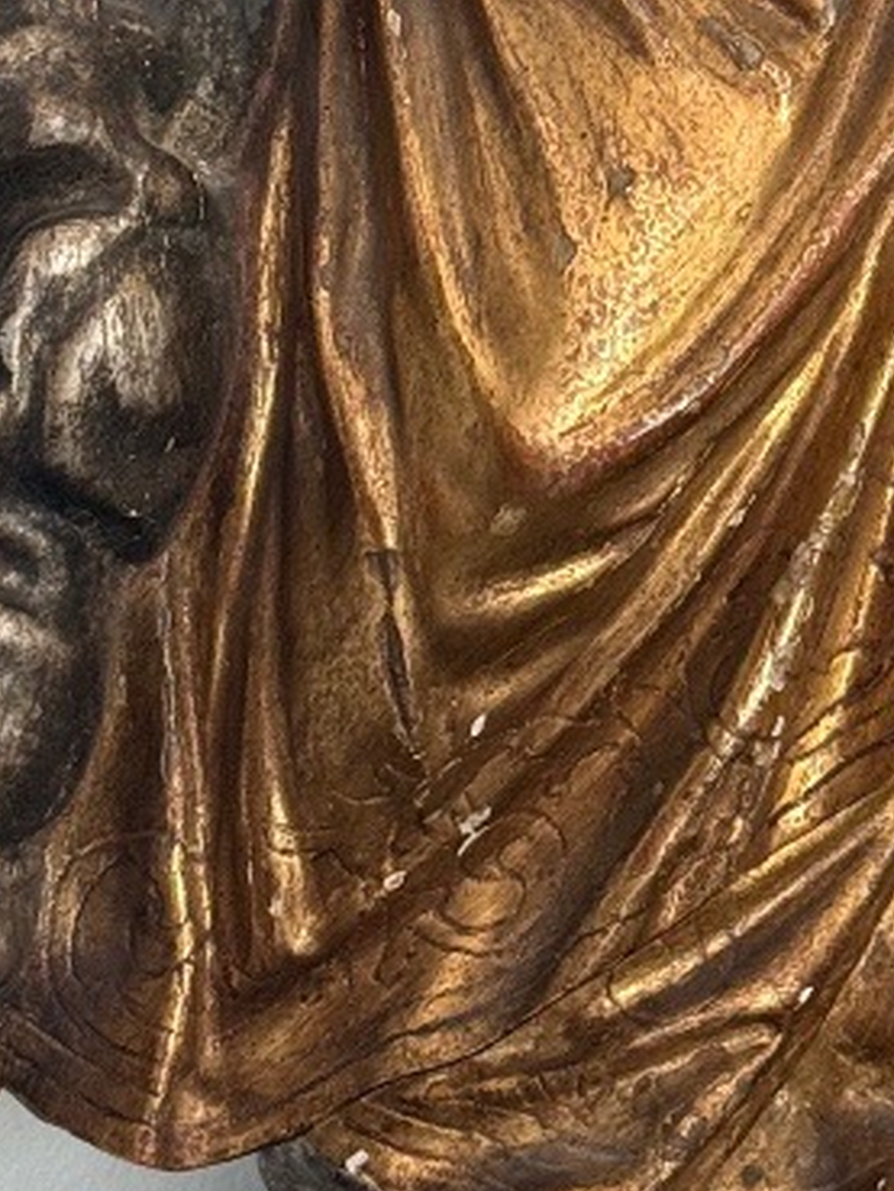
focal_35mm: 156
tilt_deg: -1.0
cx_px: 684
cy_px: -226
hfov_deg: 9.5
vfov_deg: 12.4
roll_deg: -1.2
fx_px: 5369
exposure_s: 1/60
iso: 160
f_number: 1.78
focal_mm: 6.76
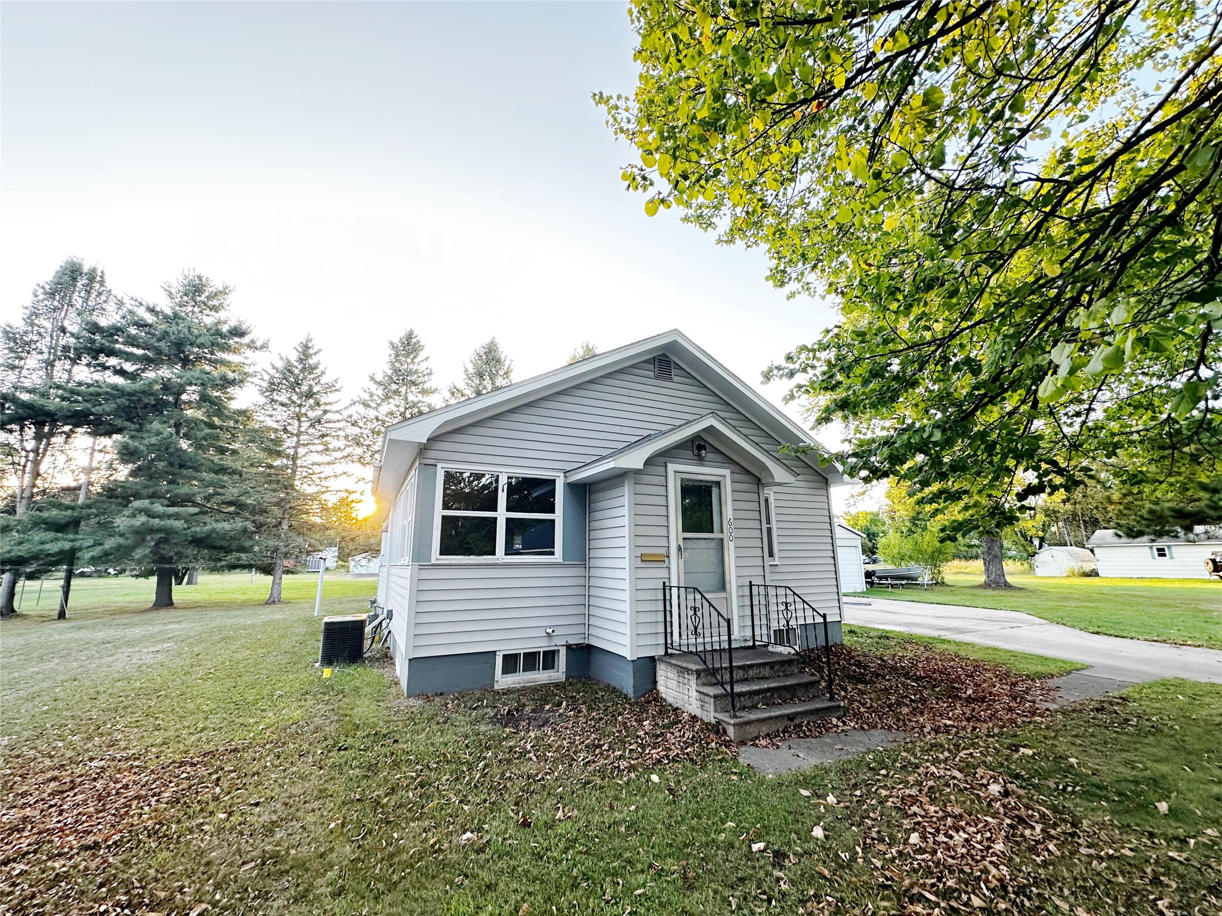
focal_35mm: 14
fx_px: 494
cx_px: 611
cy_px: 458
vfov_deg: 85.7
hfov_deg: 102.1
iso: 125
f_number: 2.2
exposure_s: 1/99
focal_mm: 2.22
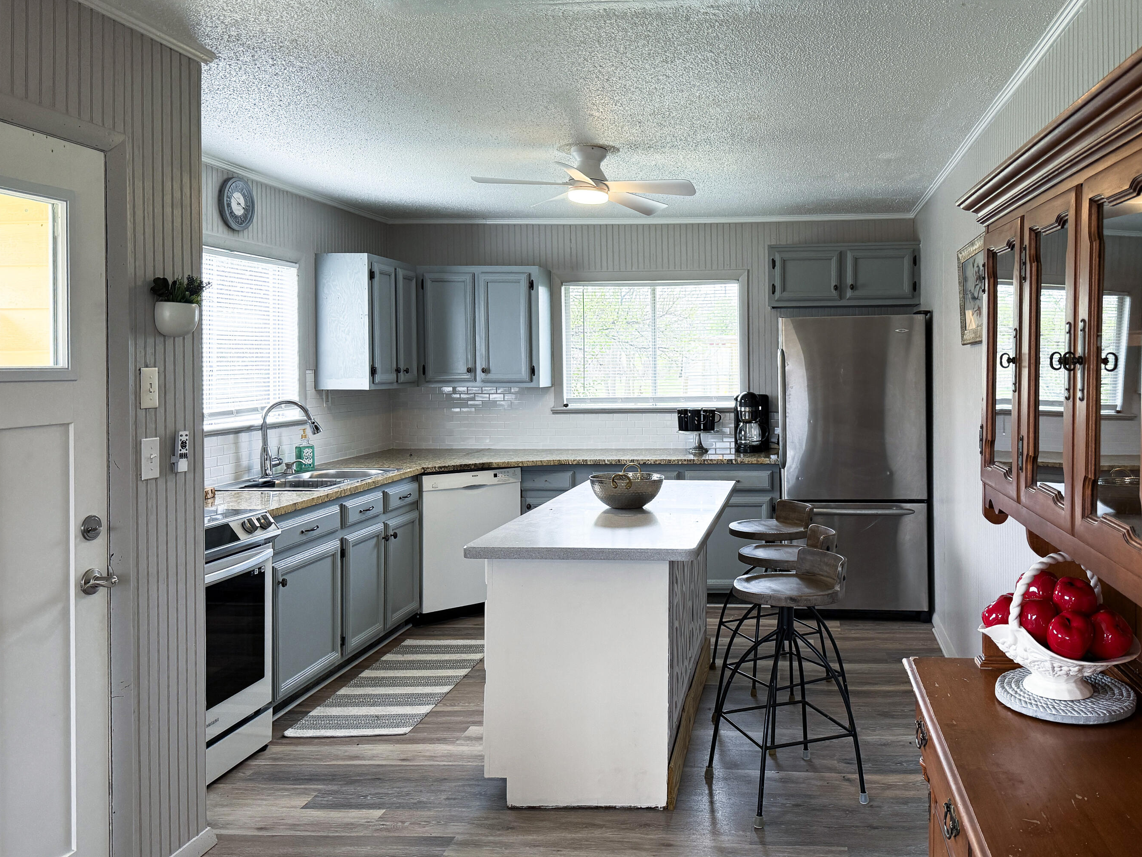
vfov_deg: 51.3
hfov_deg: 65.2
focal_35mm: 27
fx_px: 891
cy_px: 472
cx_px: 626
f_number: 1.78
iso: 200
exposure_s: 1/186
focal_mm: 6.76
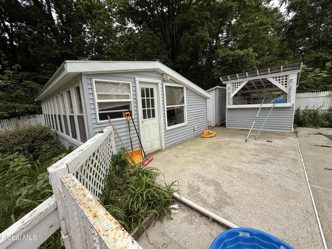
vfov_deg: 85.7
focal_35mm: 14
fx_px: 134
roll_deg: +2.7
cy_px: 124
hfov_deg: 102.1
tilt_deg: -7.6
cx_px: 166
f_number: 2.2
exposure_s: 1/726
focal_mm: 2.22
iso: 50
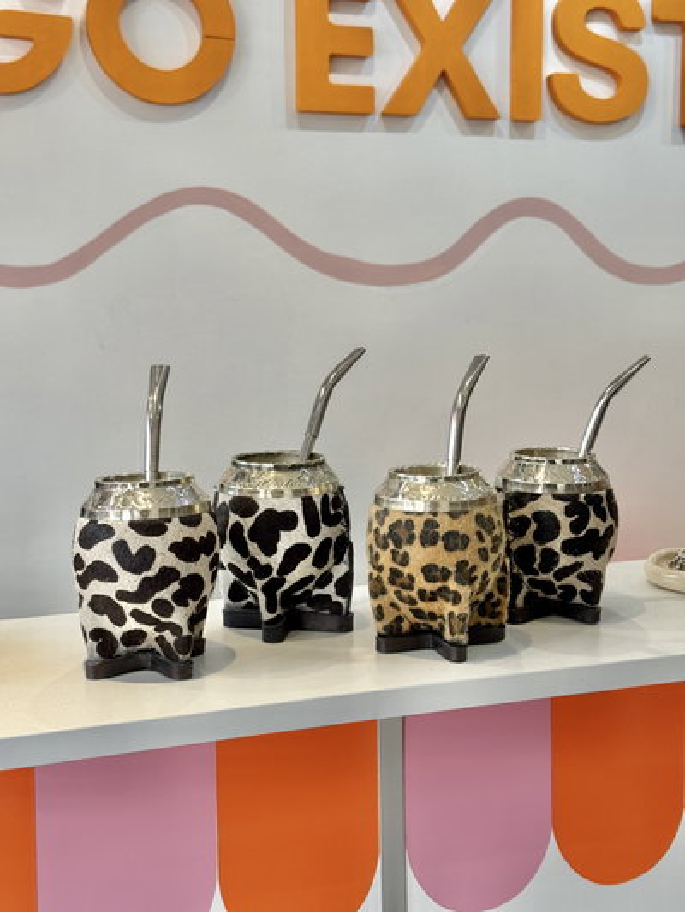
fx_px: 1266
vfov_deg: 39.6
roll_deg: +0.3
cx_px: 342
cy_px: 456
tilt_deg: -5.2
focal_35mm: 48
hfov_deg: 30.3
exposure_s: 1/88
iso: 100
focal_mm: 6.76
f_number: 1.78
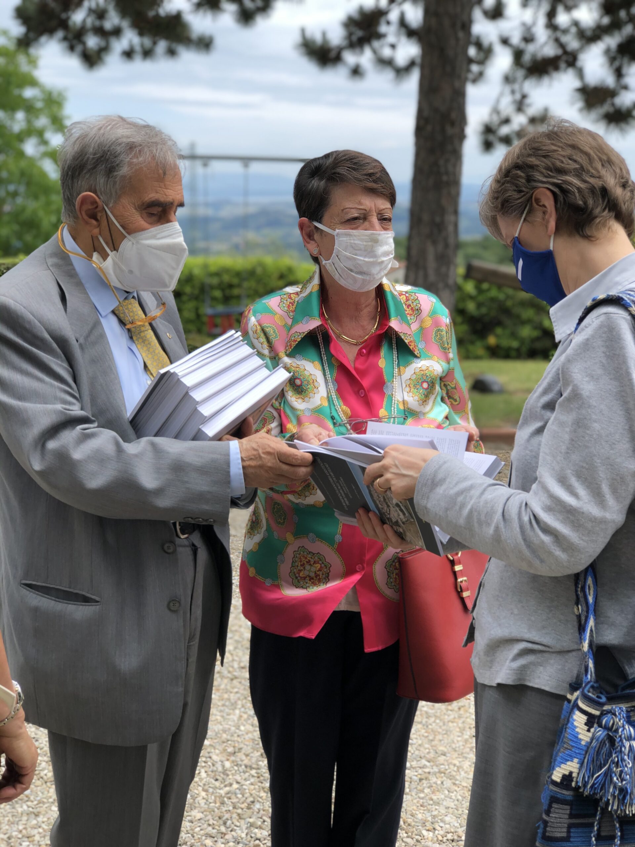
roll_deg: -0.1
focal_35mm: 57
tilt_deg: -10.1
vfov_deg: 33.8
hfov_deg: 25.7
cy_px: 424
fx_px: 1394
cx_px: 318
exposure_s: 1/421
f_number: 2.8
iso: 20
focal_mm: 6.6
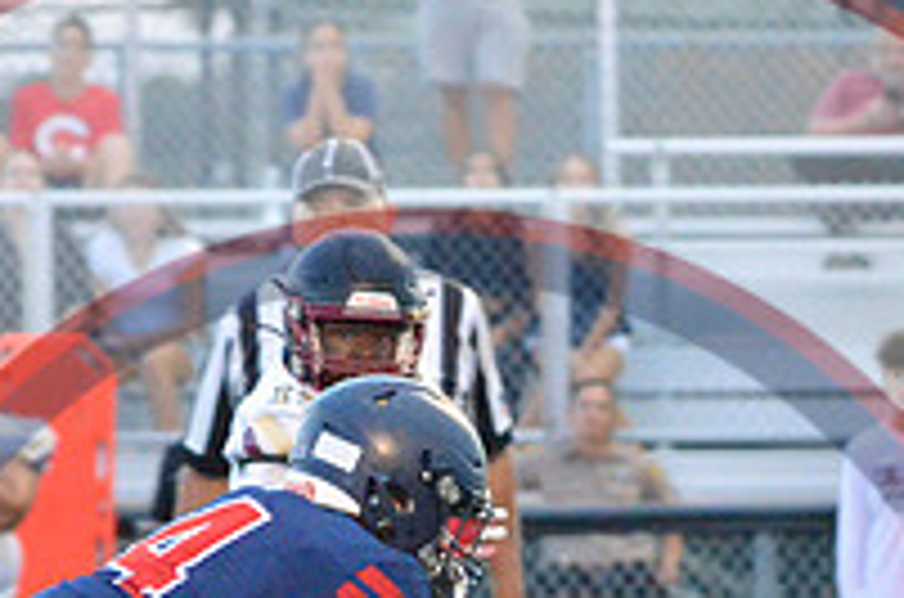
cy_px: 692
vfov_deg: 1.9
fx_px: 17898
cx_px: 409
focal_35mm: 714
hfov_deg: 2.9
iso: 6400
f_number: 5
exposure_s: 1/500
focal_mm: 165
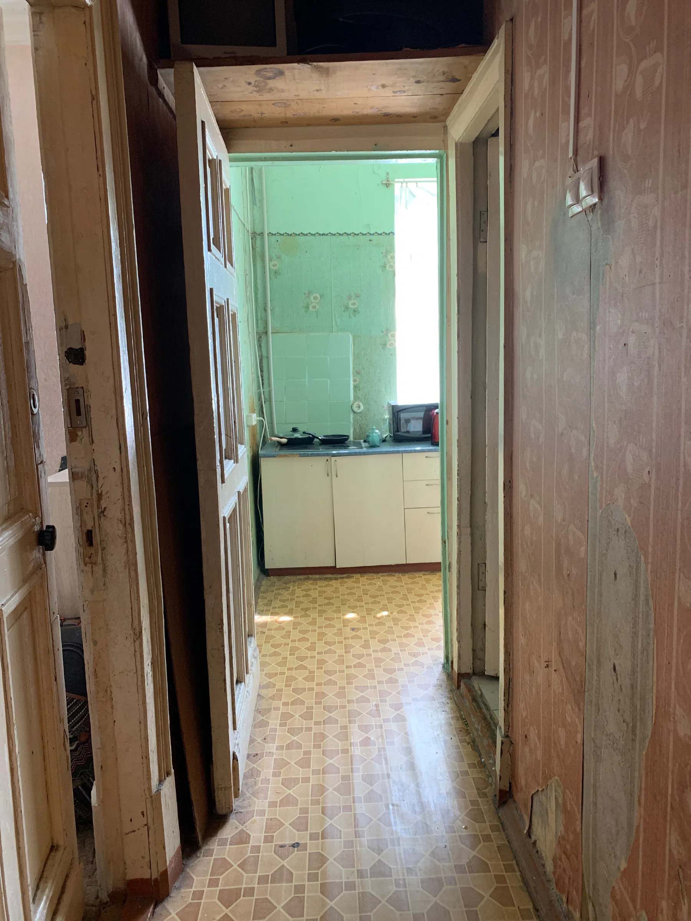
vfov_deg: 67.3
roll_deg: +1.6
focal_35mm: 26
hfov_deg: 53.1
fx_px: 692
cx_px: 346
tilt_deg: -7.5
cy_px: 460
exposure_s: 1/50
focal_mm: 4.25
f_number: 1.8
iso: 160
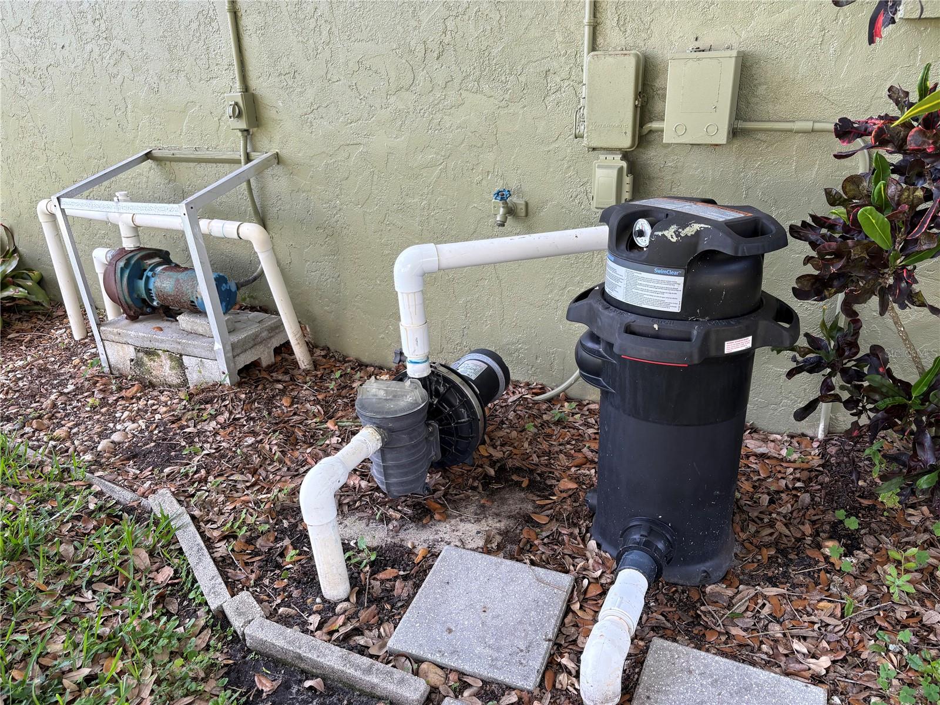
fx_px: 706
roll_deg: +2.7
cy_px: 352
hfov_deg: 67.3
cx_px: 470
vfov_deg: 53.1
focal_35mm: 26
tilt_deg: -22.9
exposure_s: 1/122
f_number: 1.6
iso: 32
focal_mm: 5.96
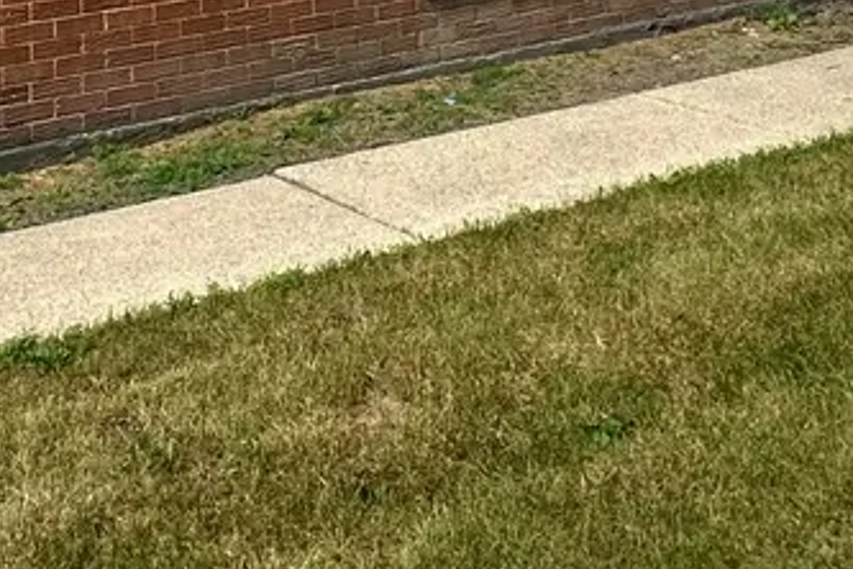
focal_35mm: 63
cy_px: -679
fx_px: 1493
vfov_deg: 15.4
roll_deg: +2.6
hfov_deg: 31.3
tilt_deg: +15.0
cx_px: 200
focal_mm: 2.22
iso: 40
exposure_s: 1/619
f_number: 2.2
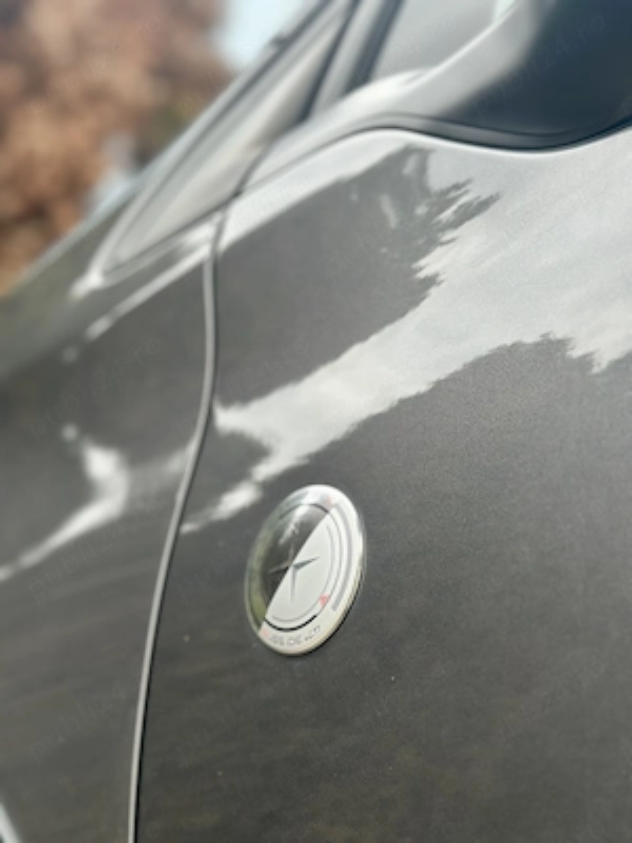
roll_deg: +1.4
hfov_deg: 30.3
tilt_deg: +15.5
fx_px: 1168
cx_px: 316
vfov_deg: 39.7
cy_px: 422
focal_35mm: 48
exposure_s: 1/170
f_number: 1.78
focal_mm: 6.86
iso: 64
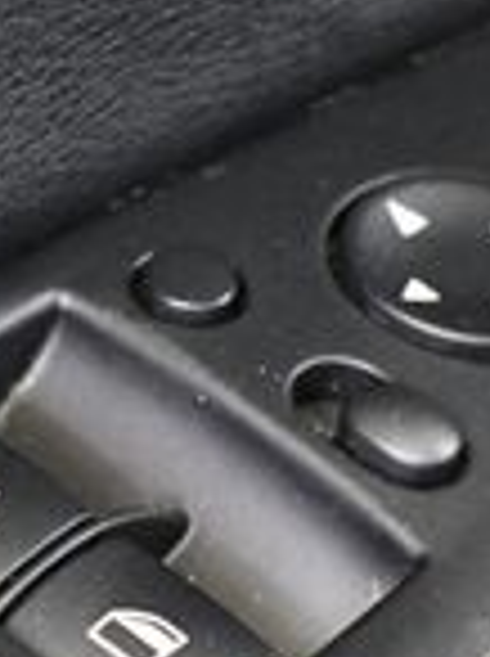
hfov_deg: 6.9
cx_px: -63
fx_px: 4070
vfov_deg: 9.2
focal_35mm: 215
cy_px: 598
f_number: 4.5
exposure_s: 1/60
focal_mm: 34
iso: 8000
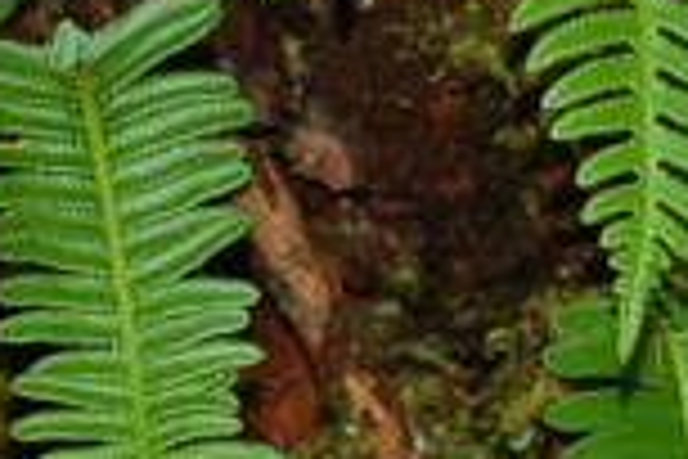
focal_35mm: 352
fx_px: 6727
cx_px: 652
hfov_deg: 5.8
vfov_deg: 3.9
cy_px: 252
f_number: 9
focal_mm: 60
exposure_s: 1/60
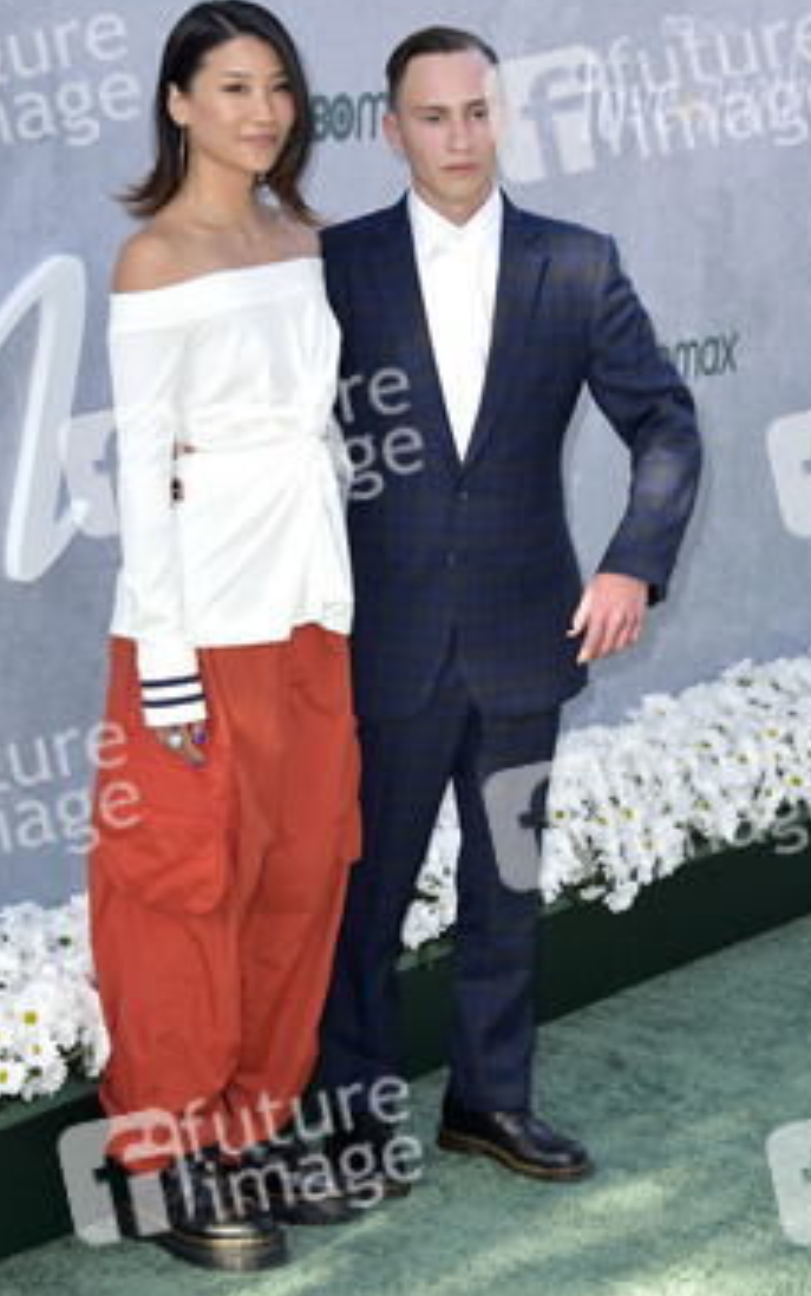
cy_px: 630
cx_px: 345
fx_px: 3074
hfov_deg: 15.0
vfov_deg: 23.8
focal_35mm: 87
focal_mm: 78
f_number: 6.3
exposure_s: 1/250
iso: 640
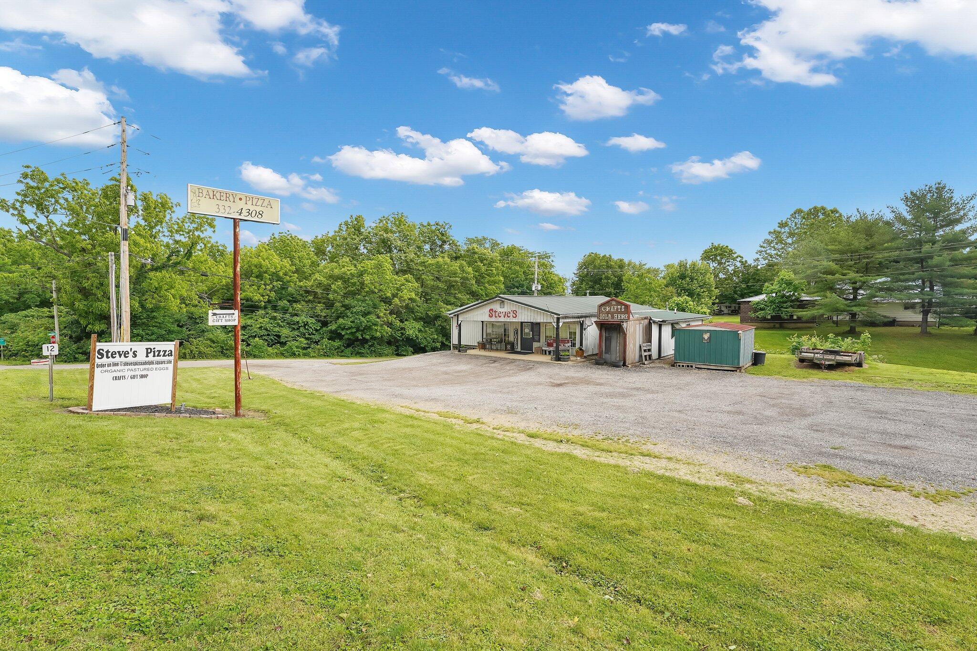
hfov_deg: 104.3
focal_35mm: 14
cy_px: 326
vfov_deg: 81.2
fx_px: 380
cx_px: 488
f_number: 7.1
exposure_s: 1/40
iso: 100
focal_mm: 14
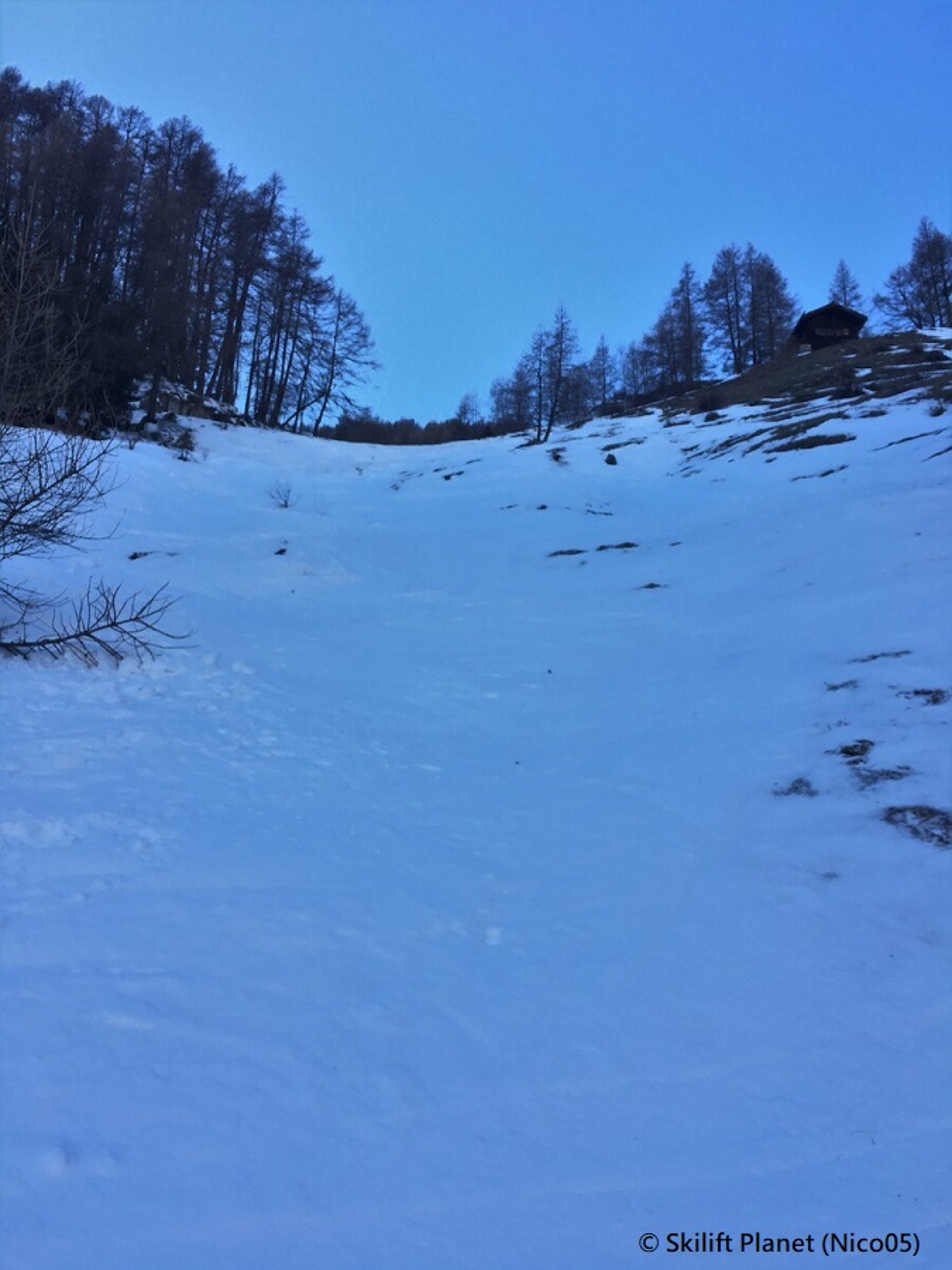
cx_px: 476
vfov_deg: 61.7
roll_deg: -1.5
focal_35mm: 29
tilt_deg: +18.0
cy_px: 635
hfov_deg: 48.2
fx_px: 1063
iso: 25
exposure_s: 1/427
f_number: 2.2
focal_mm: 4.15
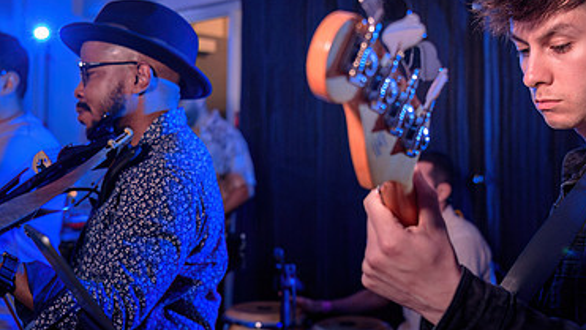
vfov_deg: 19.7
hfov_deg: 34.3
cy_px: 141
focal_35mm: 61
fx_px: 948
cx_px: 309
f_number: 3.5
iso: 400
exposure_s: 1/60
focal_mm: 34
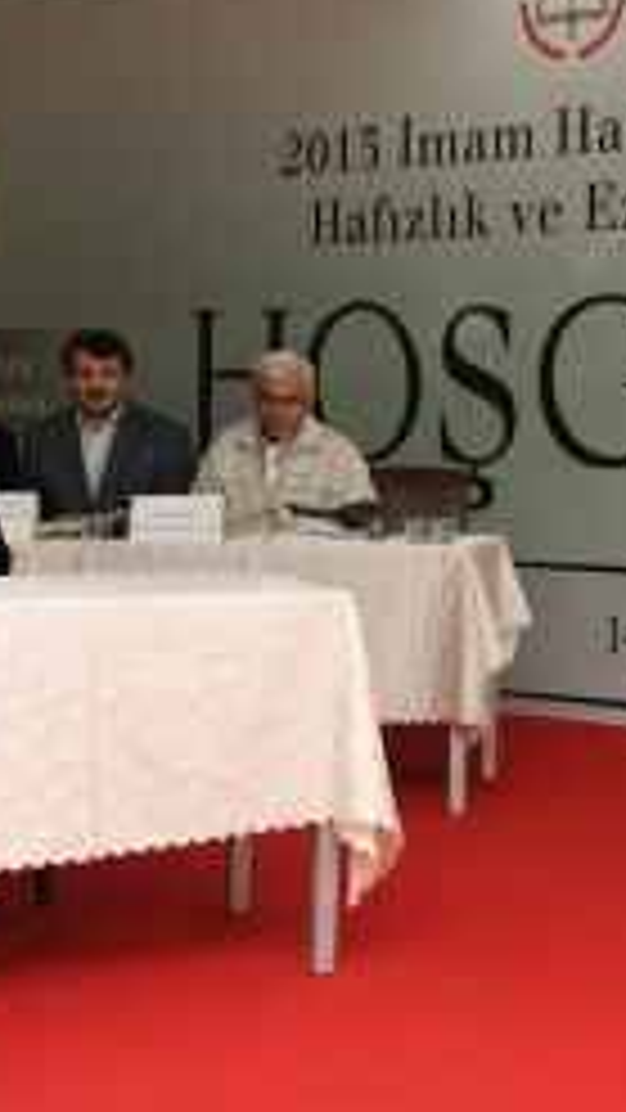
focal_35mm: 65
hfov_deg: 16.8
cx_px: 946
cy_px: 495
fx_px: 1917
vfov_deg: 32.3
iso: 500
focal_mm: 24
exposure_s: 1/200
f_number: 2.8
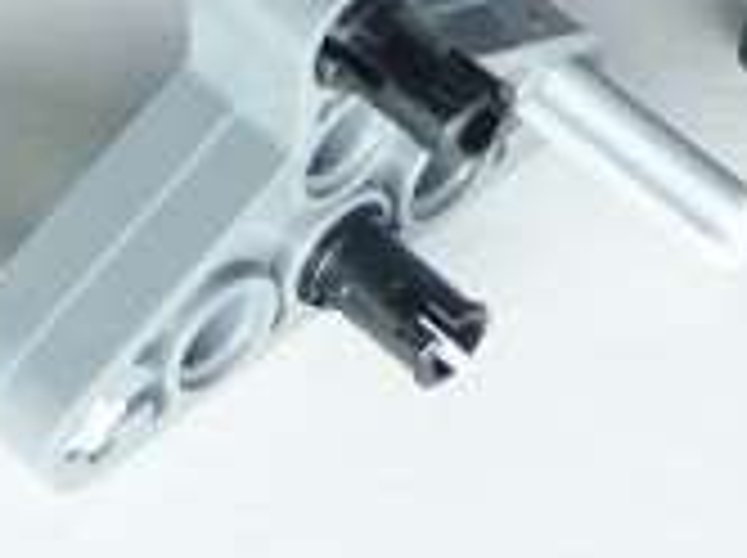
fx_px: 3642
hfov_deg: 11.7
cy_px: -450
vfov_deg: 8.4
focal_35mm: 169
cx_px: 306
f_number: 3
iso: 100
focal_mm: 6.2
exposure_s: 1/40
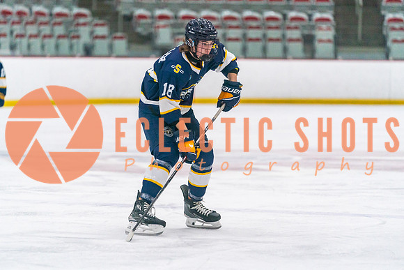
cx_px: 202
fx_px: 2520
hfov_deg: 9.2
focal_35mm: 225
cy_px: 148
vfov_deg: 6.1
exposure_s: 1/1600
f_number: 2.8
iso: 4000
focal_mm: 200
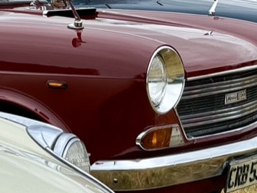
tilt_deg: -4.7
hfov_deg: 8.9
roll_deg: +0.7
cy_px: 129
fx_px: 1641
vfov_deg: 6.7
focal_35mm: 221
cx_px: 199
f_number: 2.8
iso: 25
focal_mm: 9
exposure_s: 1/231
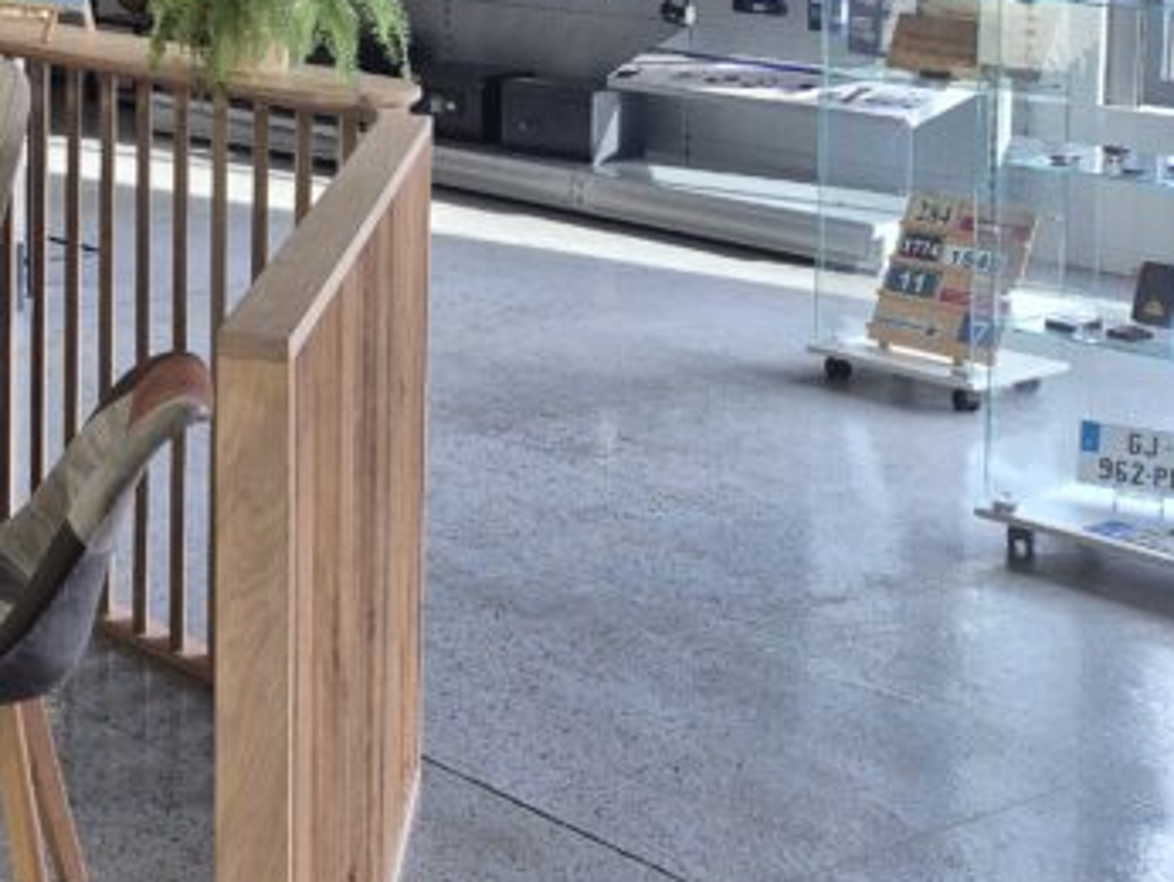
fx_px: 2308
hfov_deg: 23.4
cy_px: -105
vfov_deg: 20.6
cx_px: -546
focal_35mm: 68
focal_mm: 5.4
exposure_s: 1/100
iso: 80
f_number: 1.8
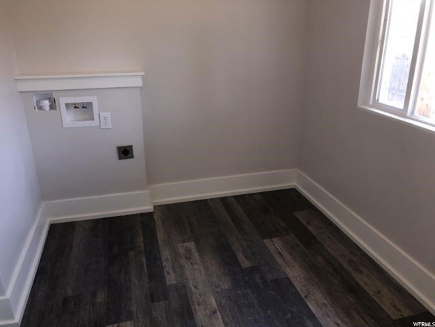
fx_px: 352
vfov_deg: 49.7
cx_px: 218
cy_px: 164
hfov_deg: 63.4
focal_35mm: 28
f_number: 1.8
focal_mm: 3.99
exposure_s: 1/120
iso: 100
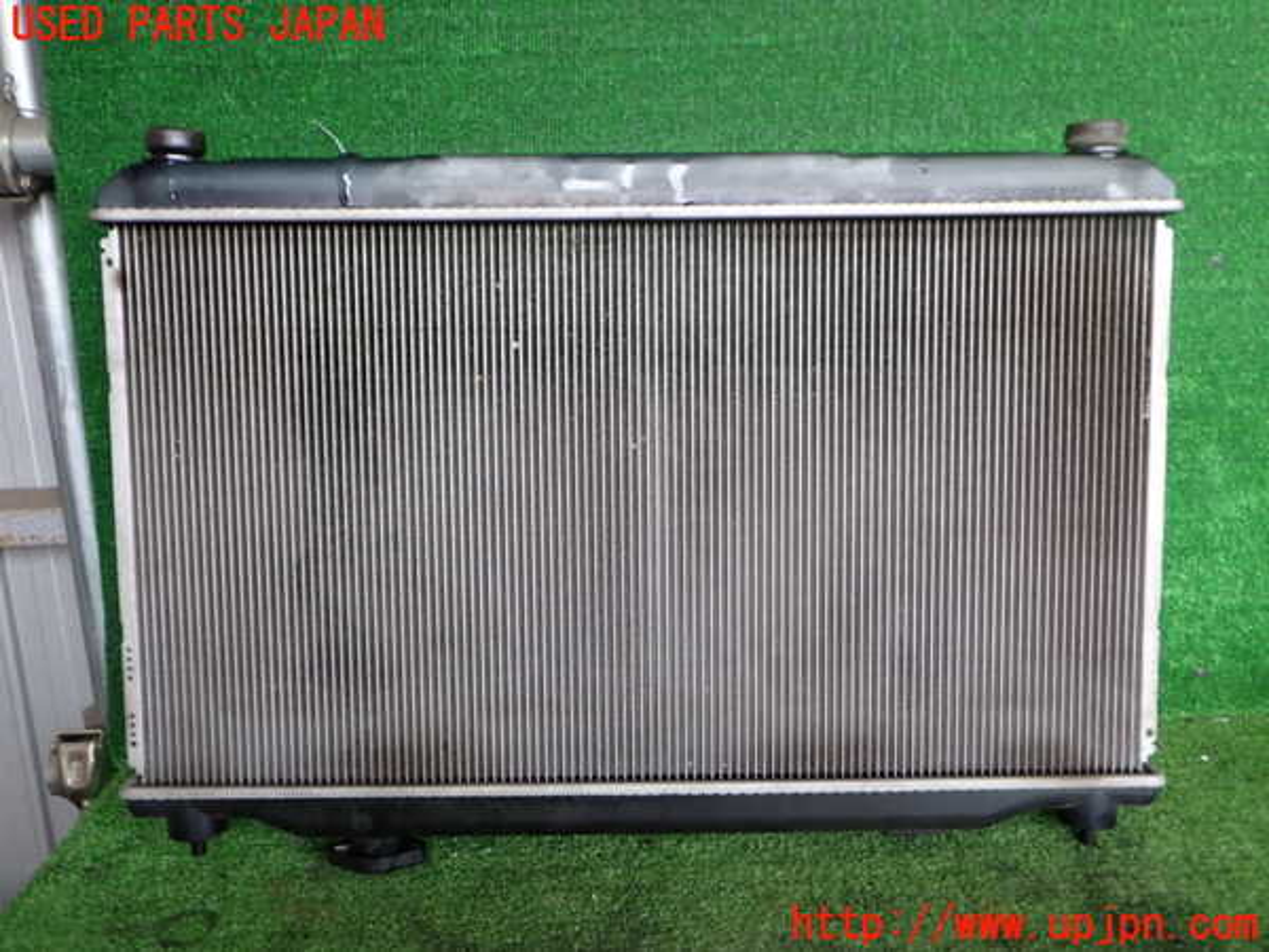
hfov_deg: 60.0
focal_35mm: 30
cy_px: 476
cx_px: 634
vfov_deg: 46.8
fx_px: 1100
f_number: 2.3
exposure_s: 1/125
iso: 160
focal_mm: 5.4
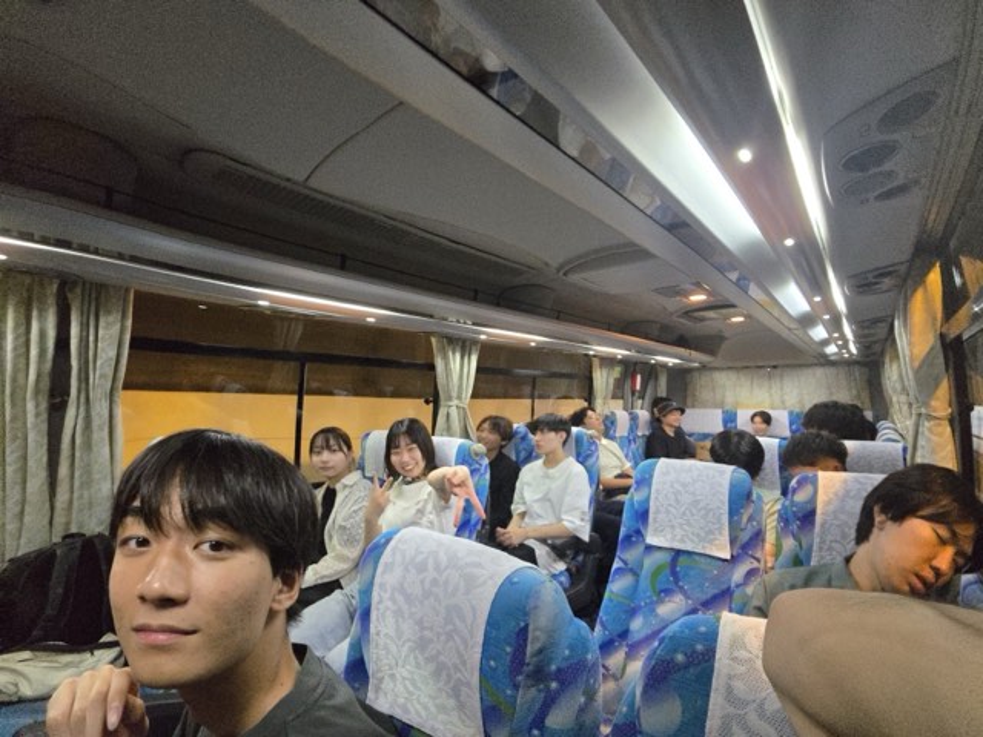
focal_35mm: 13
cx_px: 492
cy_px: 368
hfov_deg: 106.2
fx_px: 369
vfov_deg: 89.9
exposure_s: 1/30
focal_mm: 2.2
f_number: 2.2
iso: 1250
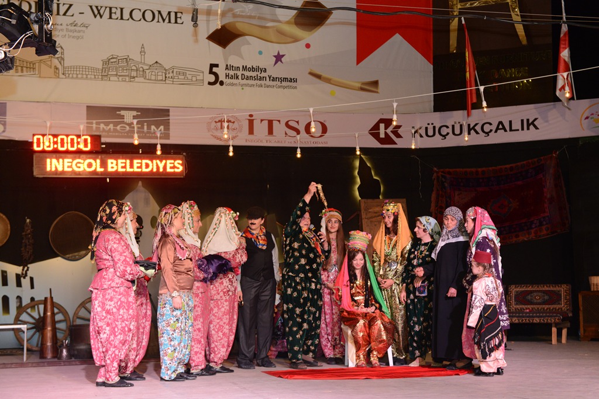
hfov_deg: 48.5
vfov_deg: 33.4
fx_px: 666
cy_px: 200
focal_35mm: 40
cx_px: 300
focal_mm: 40
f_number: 4
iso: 2500
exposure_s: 1/125
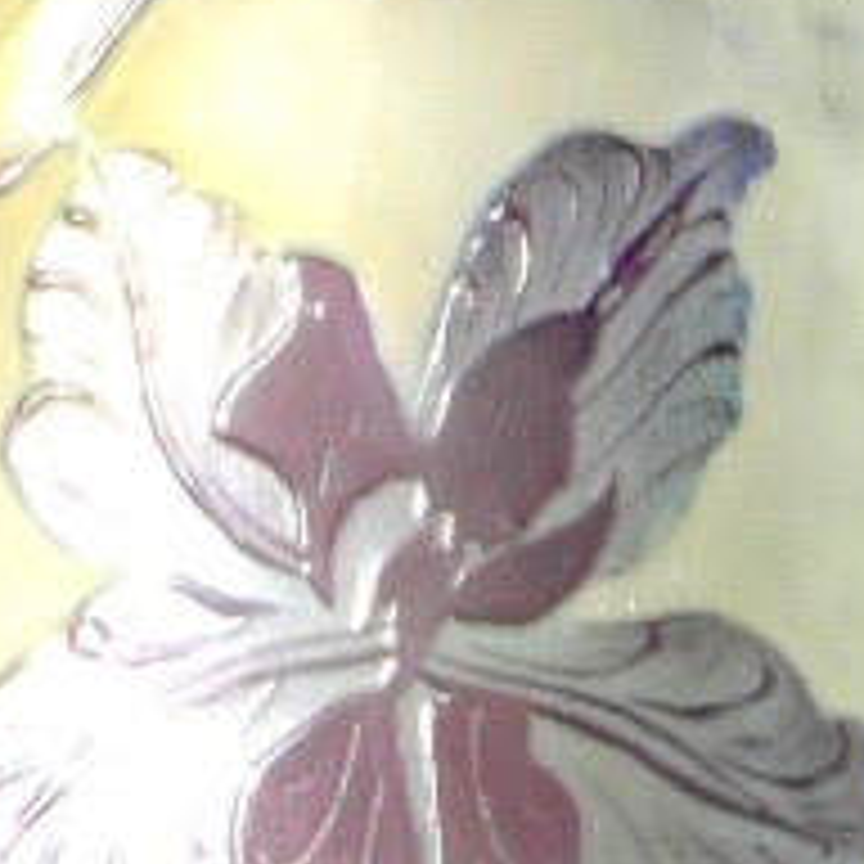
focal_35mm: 342
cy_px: -752
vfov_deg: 5.0
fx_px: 9658
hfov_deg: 5.1
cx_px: 140
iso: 80
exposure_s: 1/250
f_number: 5.6
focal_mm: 10.2
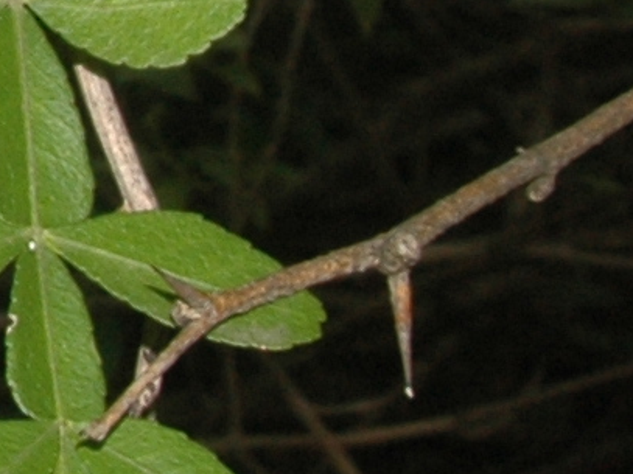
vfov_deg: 4.9
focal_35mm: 298
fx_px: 5448
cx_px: -1236
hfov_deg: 6.2
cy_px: -614
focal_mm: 28
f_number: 20
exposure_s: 1/200
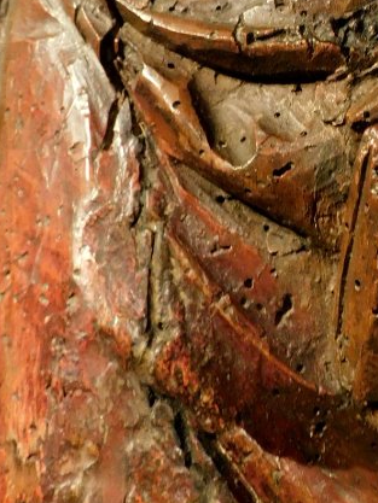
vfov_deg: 27.3
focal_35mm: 69
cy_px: 62
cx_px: 318
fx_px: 1004
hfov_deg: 21.0
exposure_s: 1/20
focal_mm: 4.3
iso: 400
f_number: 3.3
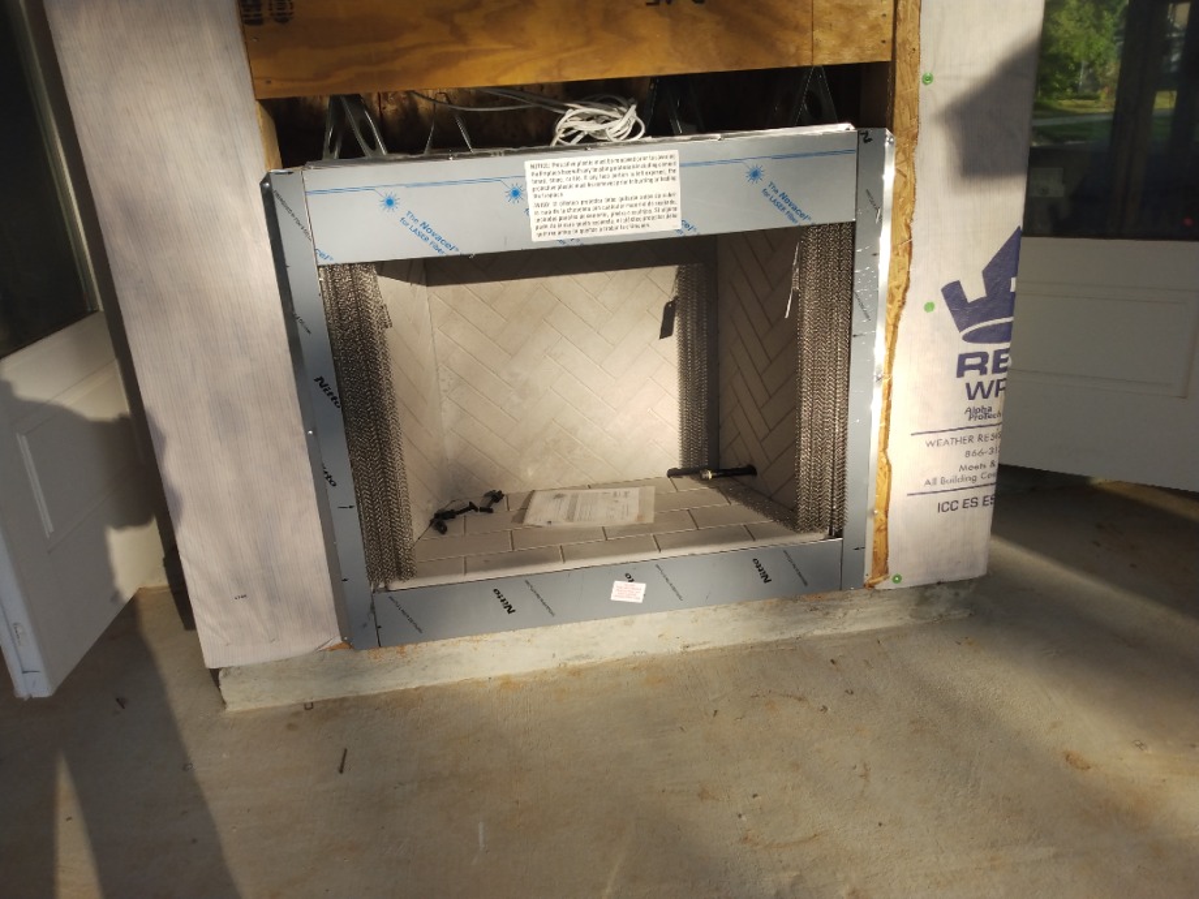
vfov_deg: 66.0
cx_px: 600
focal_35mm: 20
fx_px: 693
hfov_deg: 81.7
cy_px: 450
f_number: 2
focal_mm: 3.54
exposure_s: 1/492
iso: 100
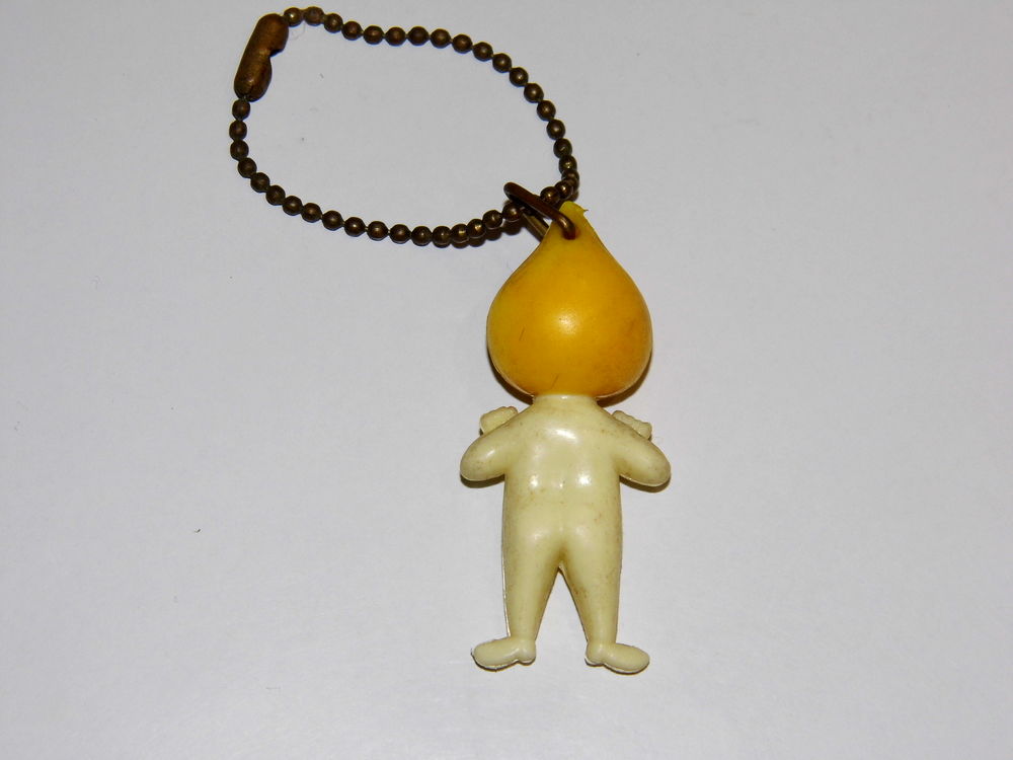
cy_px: 380
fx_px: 3863
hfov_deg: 14.9
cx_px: 506
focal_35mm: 132
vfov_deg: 11.2
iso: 100
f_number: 4.7
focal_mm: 23.6
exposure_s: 1/60
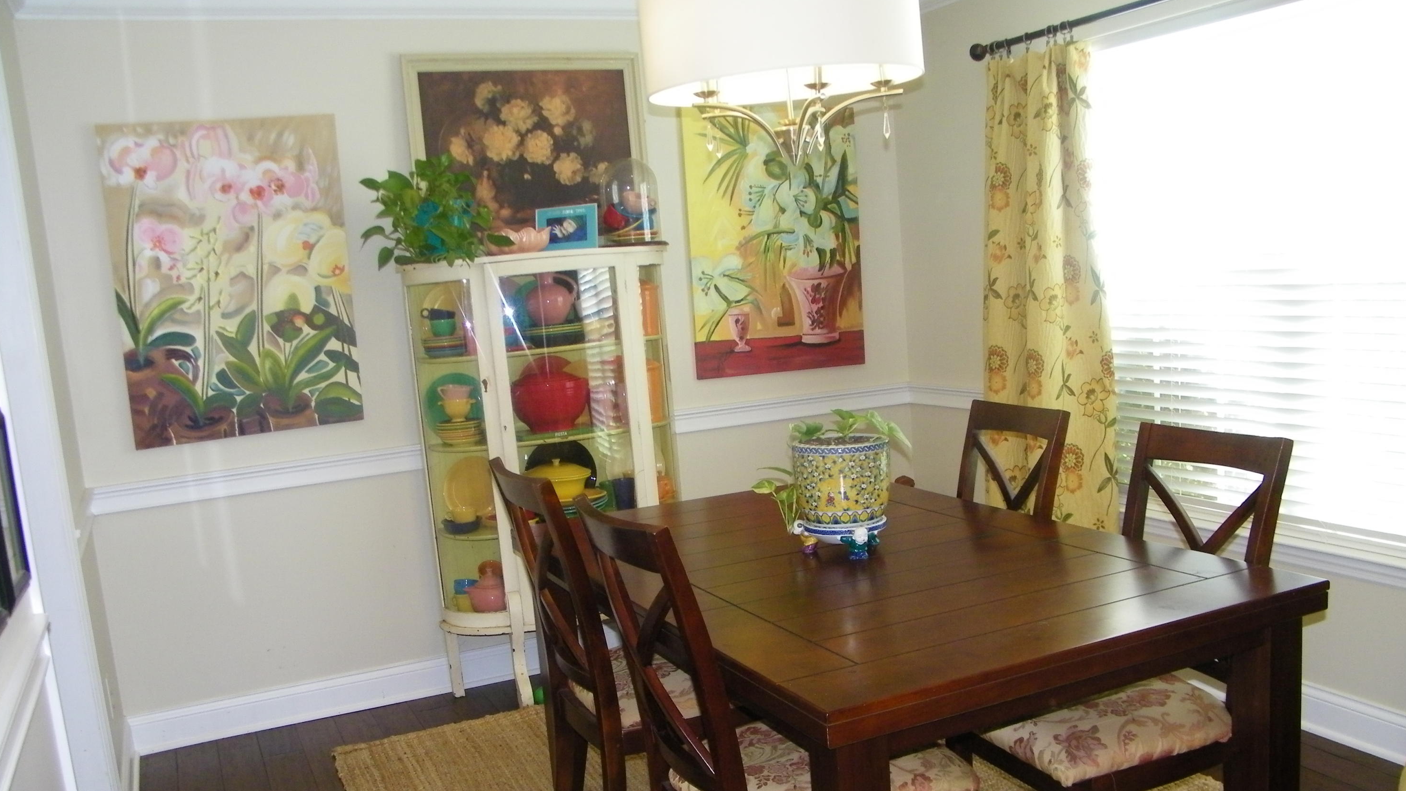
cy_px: 427
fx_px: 1156
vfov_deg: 37.8
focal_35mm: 31
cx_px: 701
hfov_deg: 62.6
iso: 160
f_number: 3.5
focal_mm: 5
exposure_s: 1/30
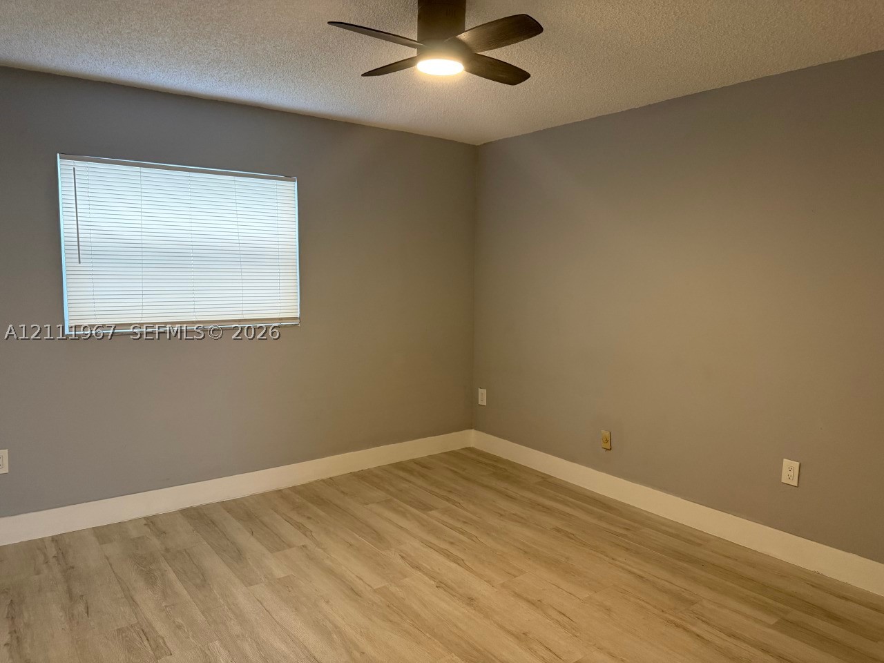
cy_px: 332
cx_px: 442
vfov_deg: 56.8
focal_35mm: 24
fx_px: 613
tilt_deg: -4.3
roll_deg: +0.3
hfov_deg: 71.6
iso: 320
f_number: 1.78
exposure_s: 1/60
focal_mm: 6.76
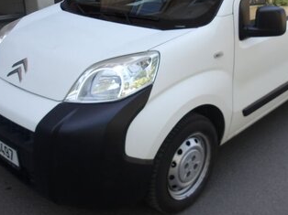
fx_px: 349
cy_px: 71
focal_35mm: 42
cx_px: 170
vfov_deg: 34.0
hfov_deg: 44.6
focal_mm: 4.9
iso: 100
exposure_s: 1/236
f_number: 3
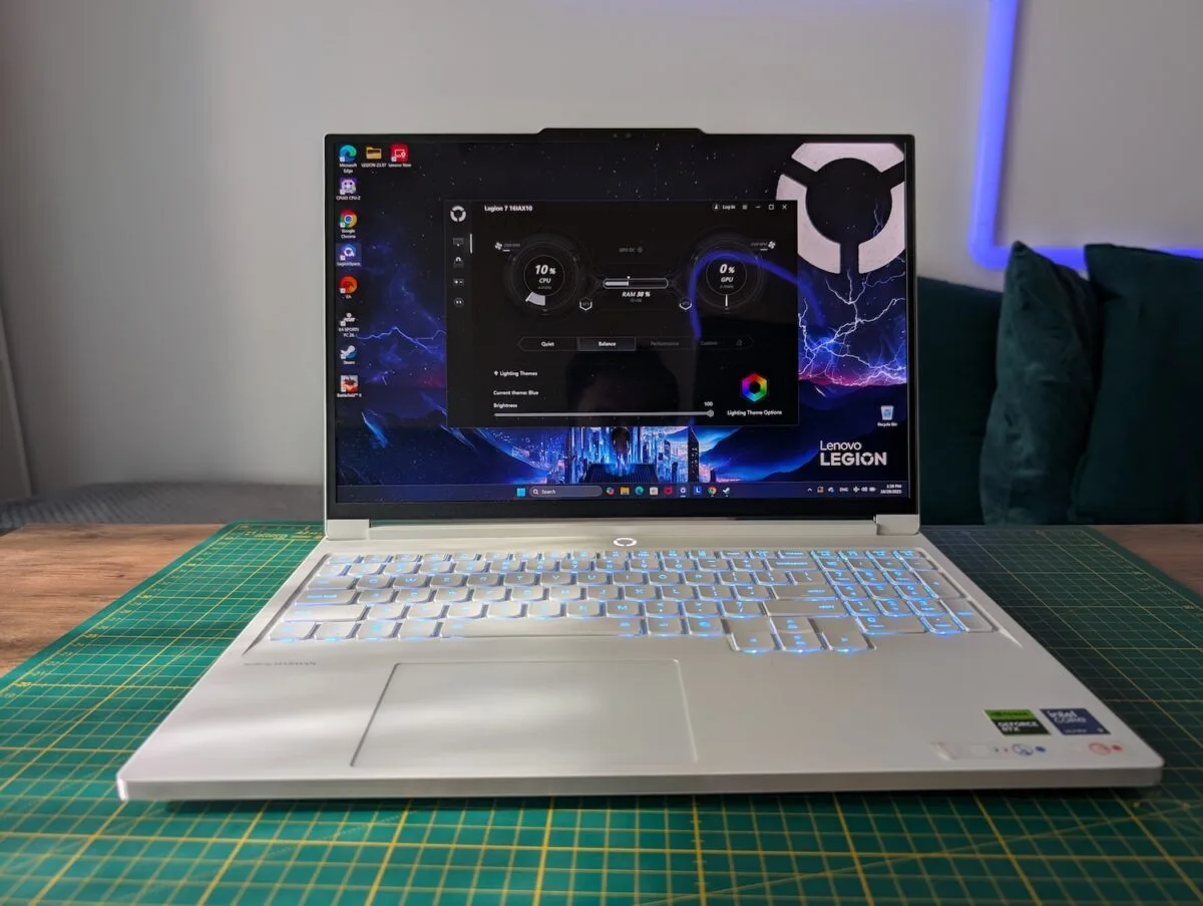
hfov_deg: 71.5
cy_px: 453
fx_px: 835
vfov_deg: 56.9
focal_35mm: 24
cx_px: 602
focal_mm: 6.9
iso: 20
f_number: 1.68
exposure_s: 1/78.2
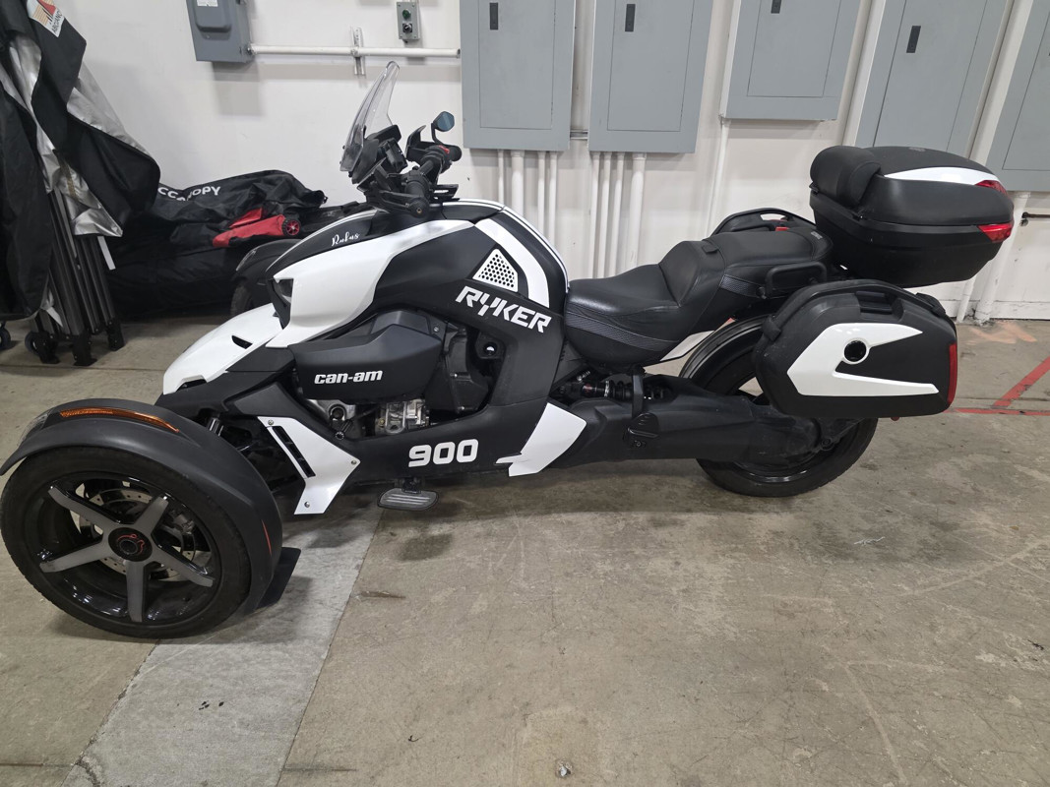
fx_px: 698
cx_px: 525
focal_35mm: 23
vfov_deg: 58.9
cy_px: 394
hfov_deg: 73.9
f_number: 1.7
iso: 800
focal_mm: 6.3
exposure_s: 1/120
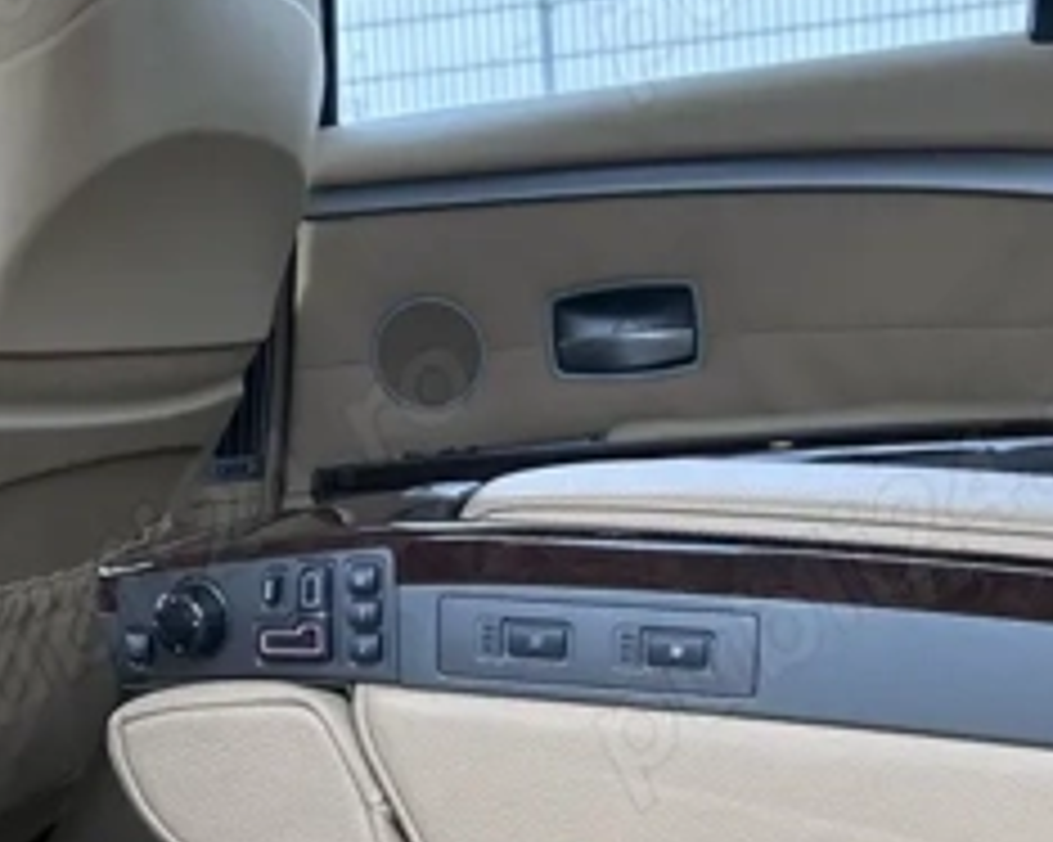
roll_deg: +4.6
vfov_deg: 23.3
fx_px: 2025
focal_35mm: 65
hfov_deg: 29.0
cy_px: 581
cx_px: 360
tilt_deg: -6.8
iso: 40
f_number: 1.5
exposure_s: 1/176
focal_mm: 5.7
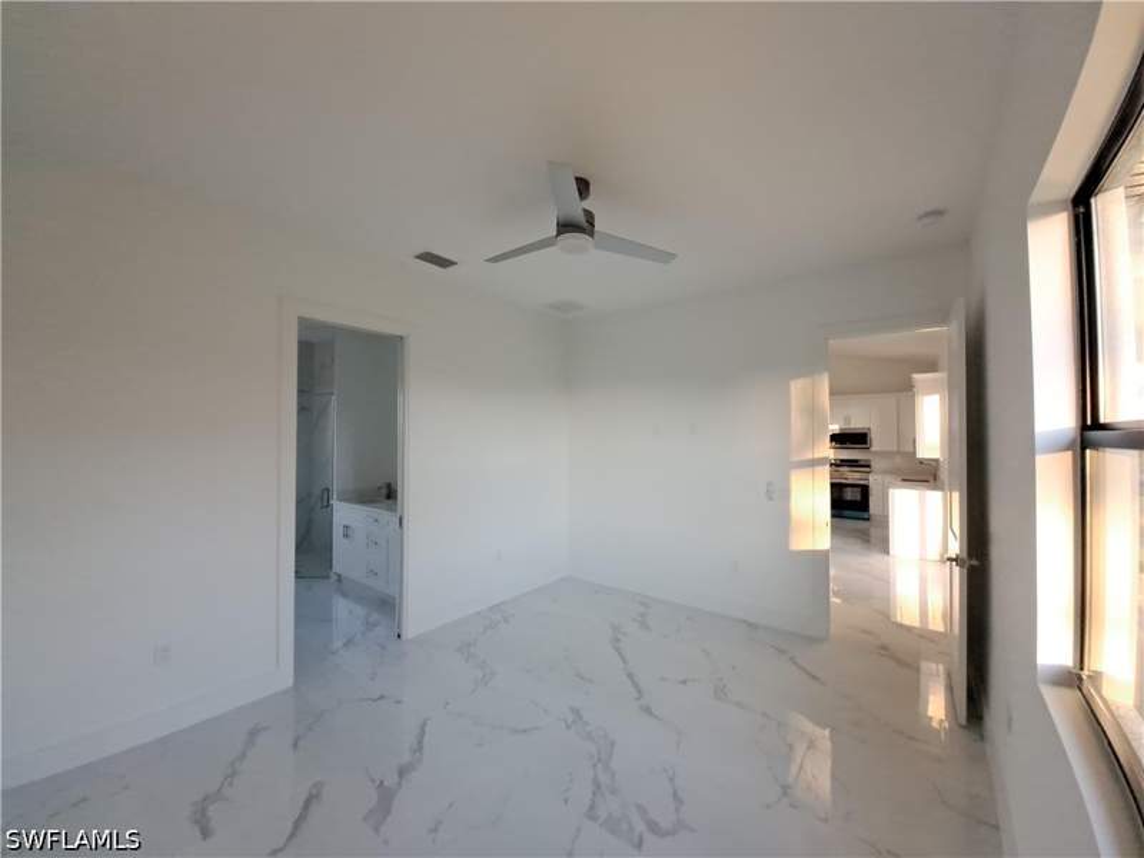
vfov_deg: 89.9
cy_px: 429
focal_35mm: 13
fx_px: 430
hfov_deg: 106.2
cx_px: 572
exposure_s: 1/40
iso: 95
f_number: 2.2
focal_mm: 1.74
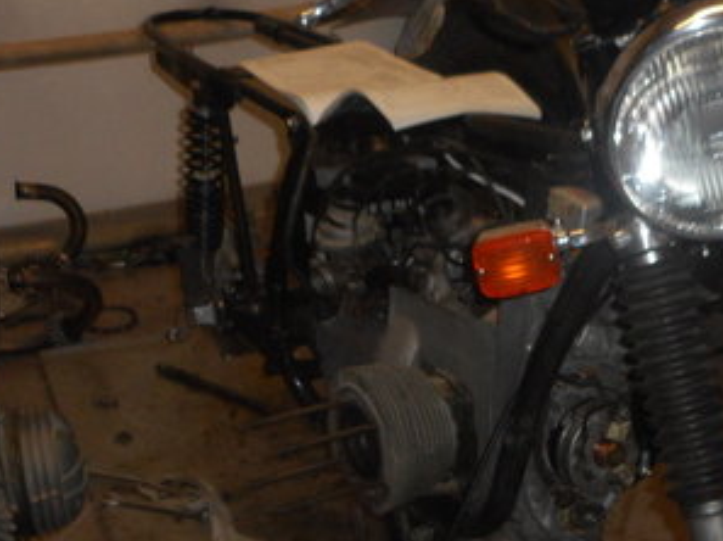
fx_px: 1231
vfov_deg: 24.3
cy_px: 440
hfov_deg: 32.1
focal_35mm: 59
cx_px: 545
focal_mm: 4.5
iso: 200
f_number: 3.7
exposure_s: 1/25
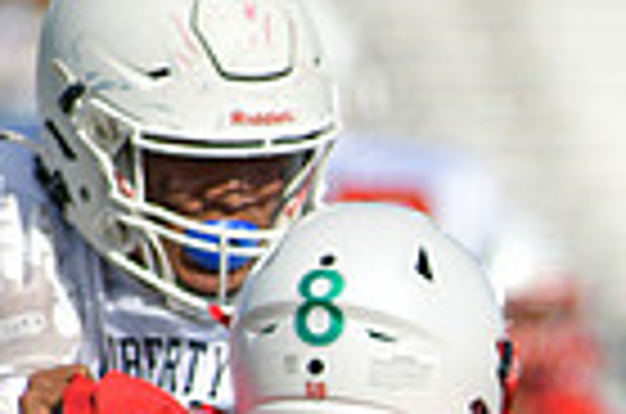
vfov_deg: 1.1
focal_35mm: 1256
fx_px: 21791
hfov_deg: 1.6
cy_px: 781
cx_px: 923
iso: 72
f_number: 3.5
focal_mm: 300
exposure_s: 1/2000
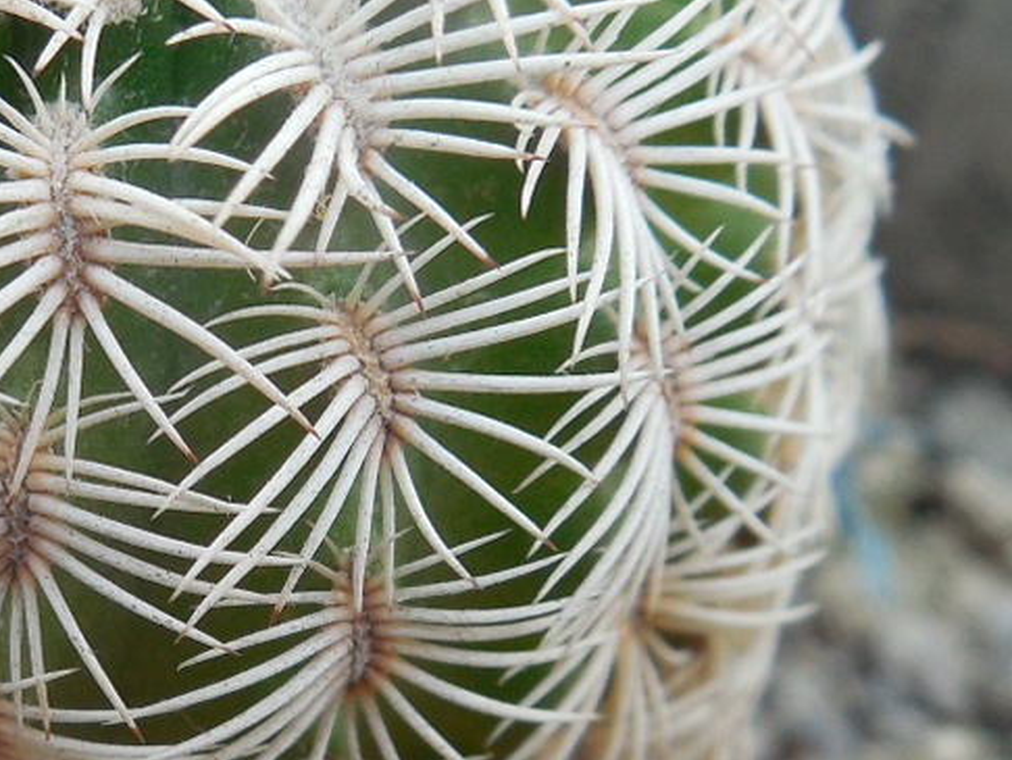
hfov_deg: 18.8
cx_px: 15
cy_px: 479
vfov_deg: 14.5
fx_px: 2983
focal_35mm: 102
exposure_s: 1/100
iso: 125
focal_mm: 5.6
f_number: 3.6
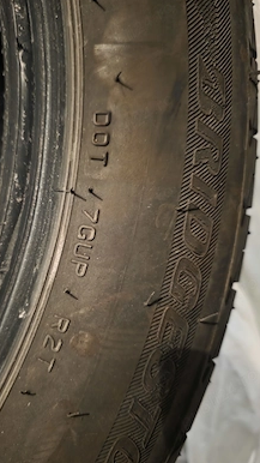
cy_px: 235
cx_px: 92
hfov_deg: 43.9
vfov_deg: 71.9
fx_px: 319
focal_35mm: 26
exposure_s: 1/20
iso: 1600
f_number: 1.7
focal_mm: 6.3
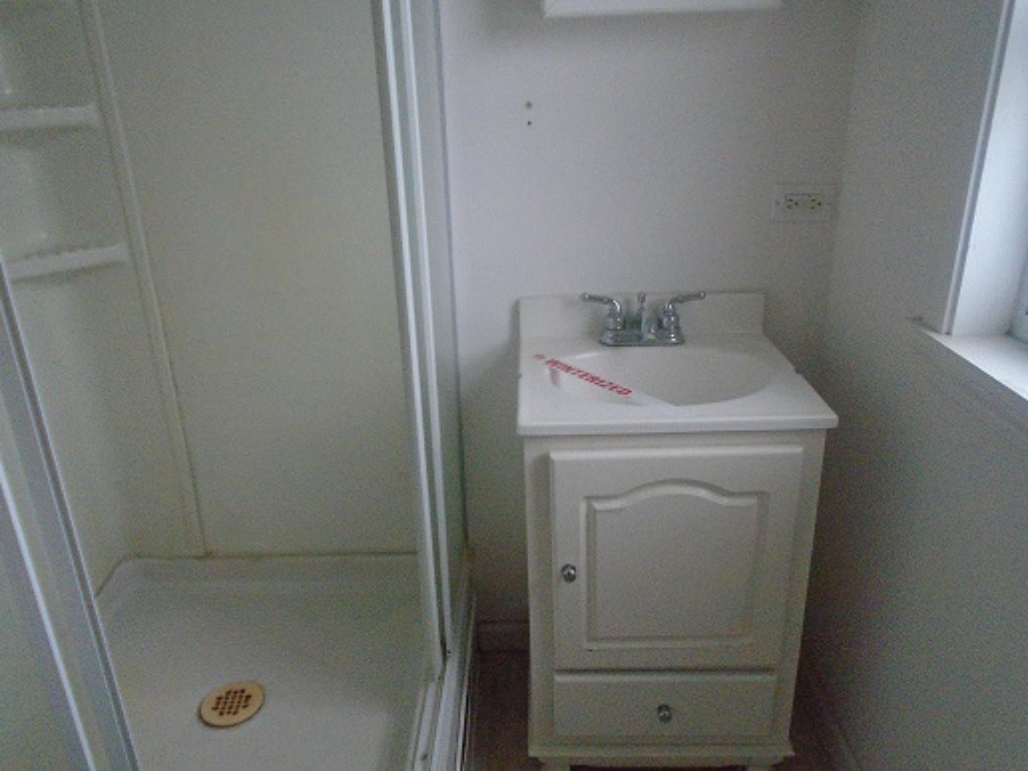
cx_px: 514
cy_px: 386
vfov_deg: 53.1
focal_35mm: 26
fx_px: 772
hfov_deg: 67.3
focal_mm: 4.6
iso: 800
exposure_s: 1/125
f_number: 3.2
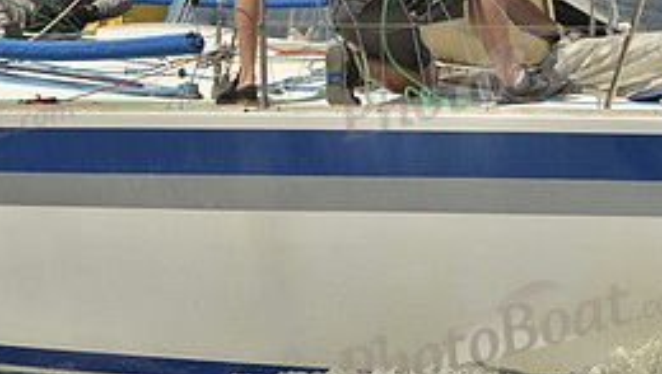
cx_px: 209
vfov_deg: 2.2
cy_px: -22
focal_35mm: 560
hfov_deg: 3.9
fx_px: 9842
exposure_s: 1/1000
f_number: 8
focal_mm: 240
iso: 200
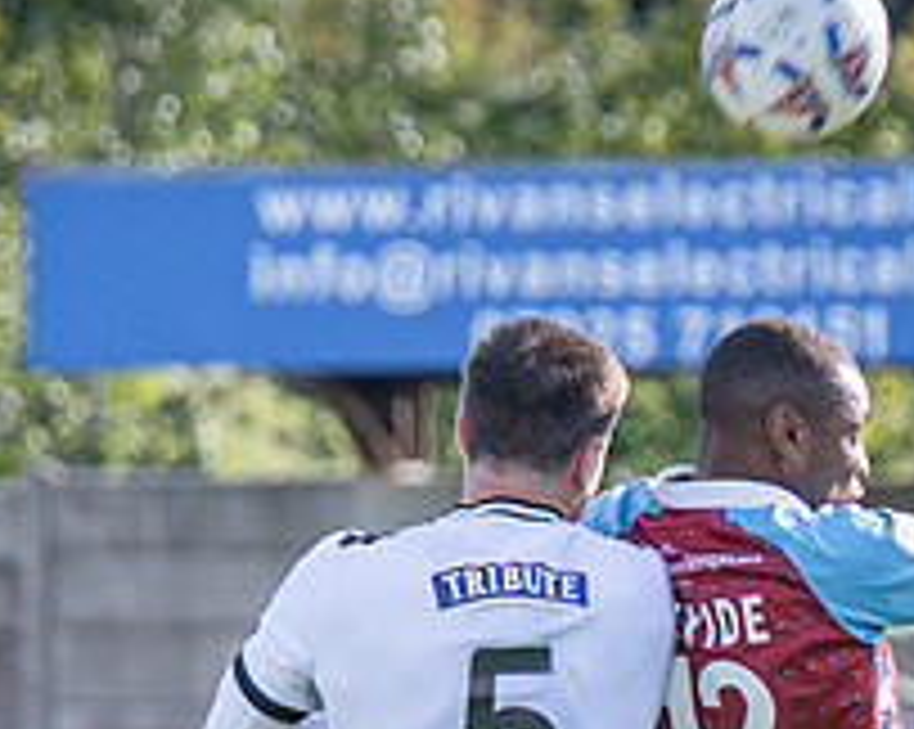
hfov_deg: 1.7
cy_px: 505
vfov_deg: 1.3
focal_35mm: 1163
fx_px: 31430
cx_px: 609
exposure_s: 1/640
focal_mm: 165
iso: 200
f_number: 4
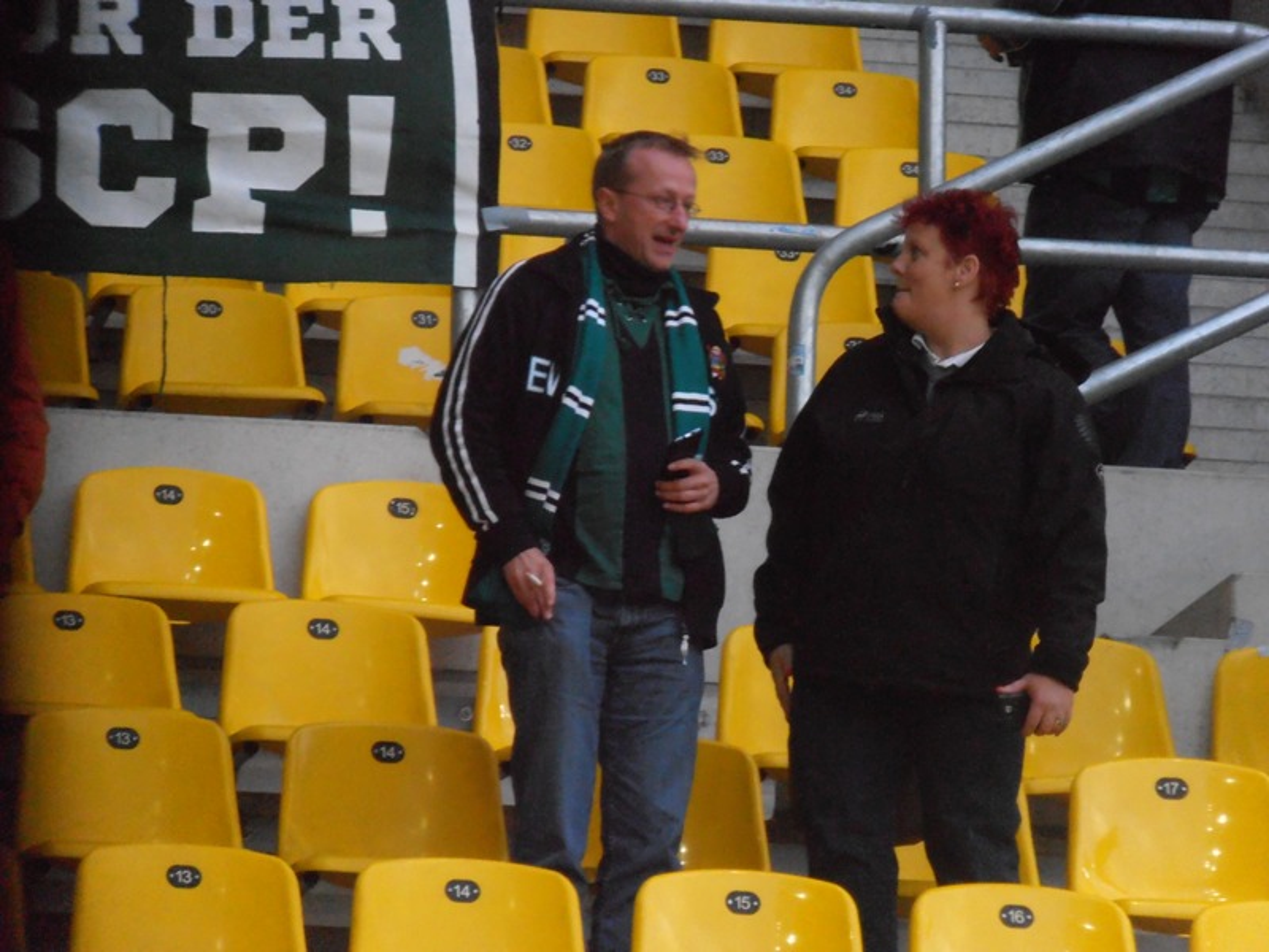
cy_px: 476
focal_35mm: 267
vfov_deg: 5.6
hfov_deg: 7.4
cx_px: 634
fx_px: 9788
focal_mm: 47.27
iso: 800
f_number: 5.8
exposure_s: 1/160
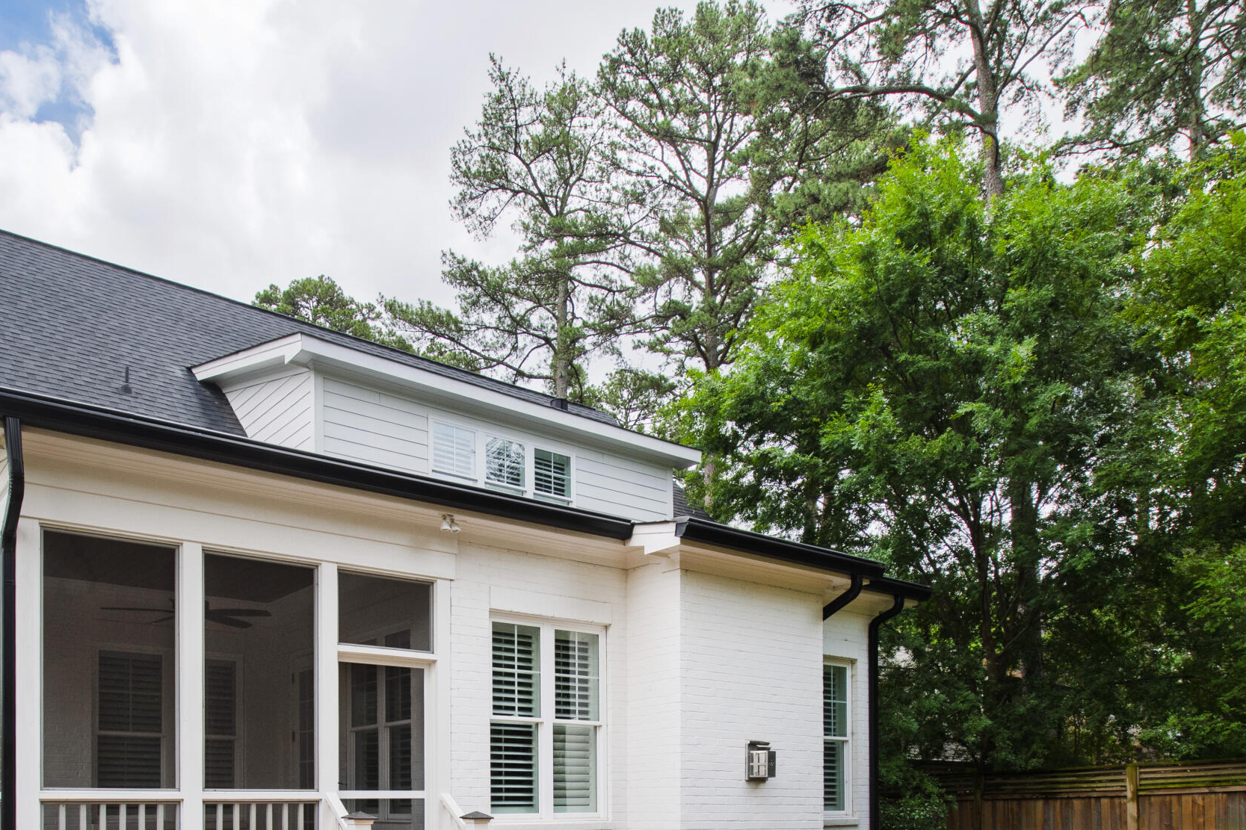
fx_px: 934
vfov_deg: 43.9
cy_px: 739
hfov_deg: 67.1
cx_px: 544
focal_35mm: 27
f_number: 8
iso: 100
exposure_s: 1/160
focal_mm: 10
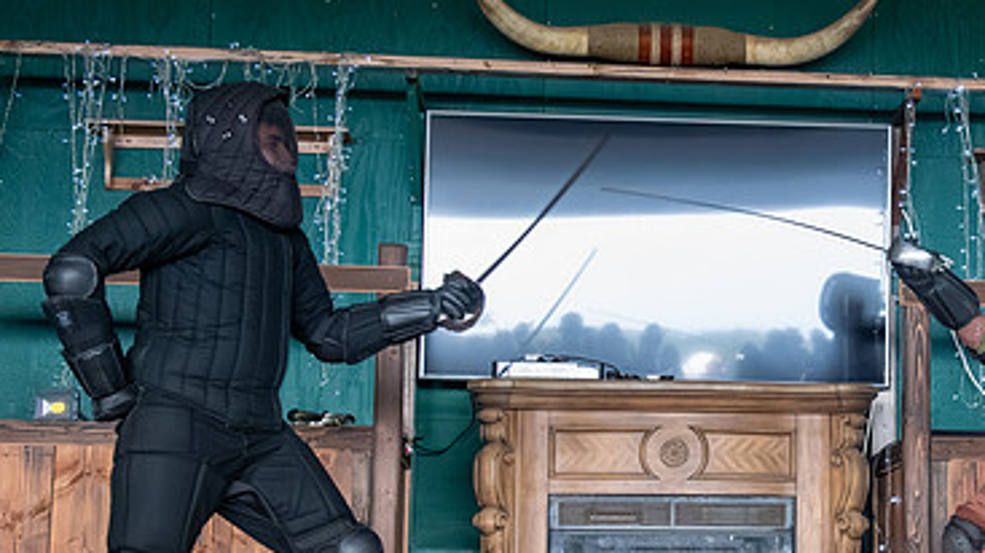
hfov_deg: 24.1
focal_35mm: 87
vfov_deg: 13.9
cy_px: 330
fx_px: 2271
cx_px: 775
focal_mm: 38
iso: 8000
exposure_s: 1/320
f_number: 5.6
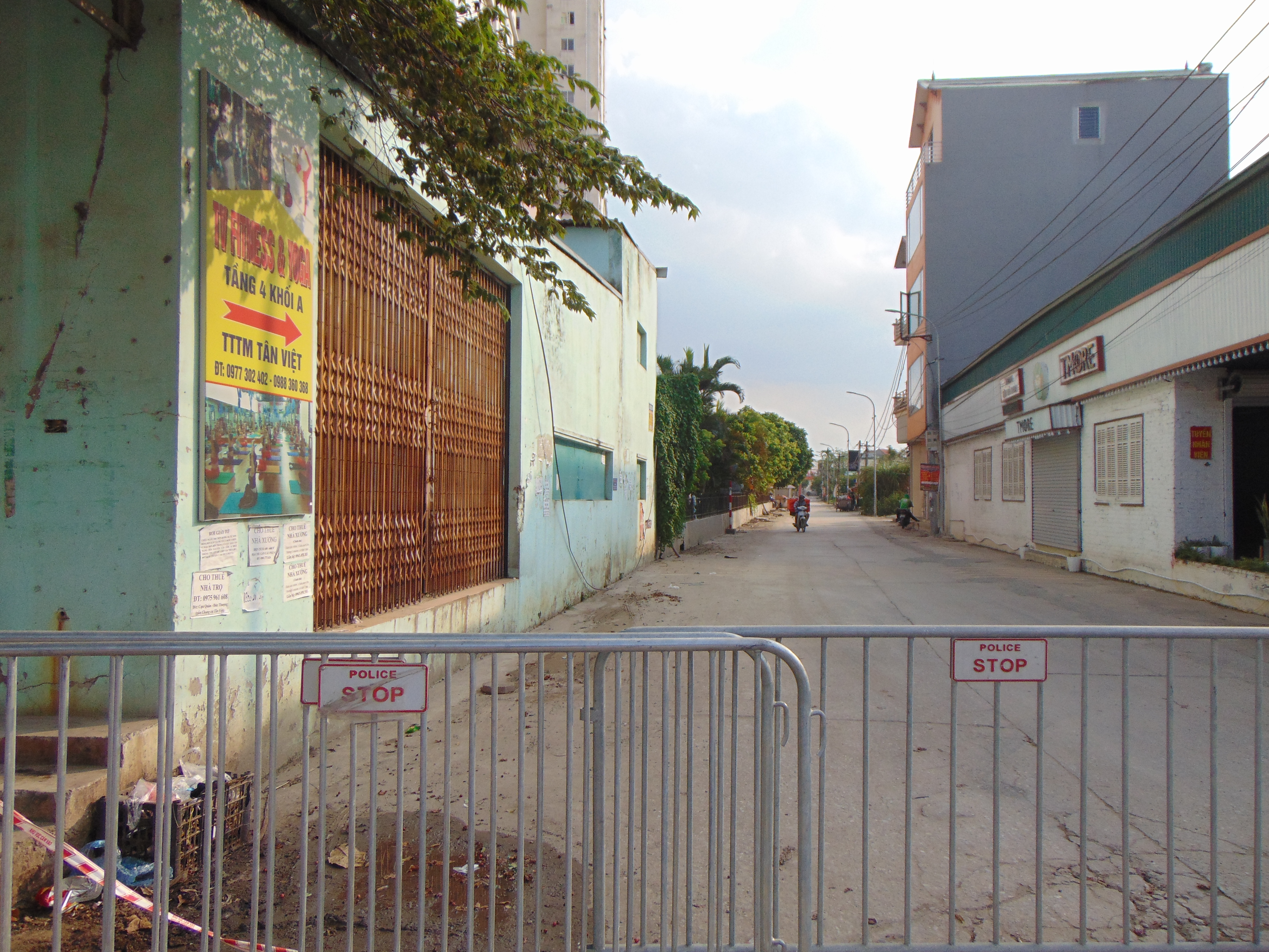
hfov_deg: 69.4
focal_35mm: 25
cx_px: 634
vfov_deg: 54.9
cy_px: 476
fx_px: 916
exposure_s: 1/1000
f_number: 7.7
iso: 80
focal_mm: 4.5
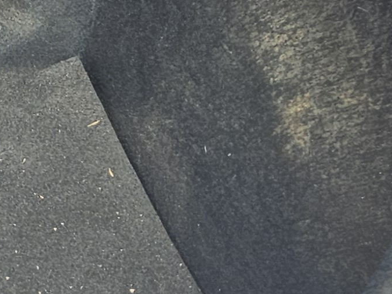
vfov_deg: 10.6
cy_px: -125
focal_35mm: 136
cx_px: -563
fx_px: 1540
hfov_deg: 11.7
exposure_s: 1/499
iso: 40
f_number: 1.8
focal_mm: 5.4
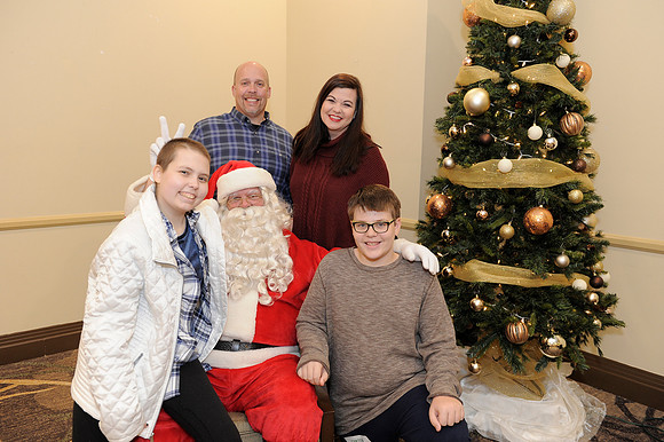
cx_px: 332
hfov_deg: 63.7
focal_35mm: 29
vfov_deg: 44.9
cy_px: 221
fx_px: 535
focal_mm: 29
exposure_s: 1/100
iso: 1600
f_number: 4
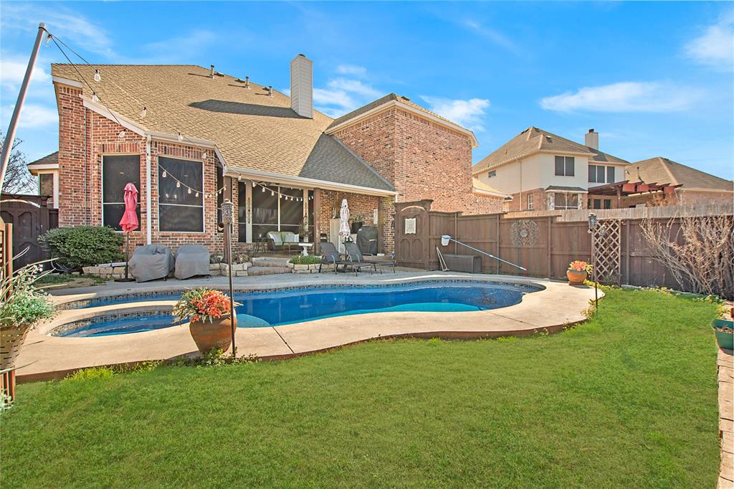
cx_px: 367
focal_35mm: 15
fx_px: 306
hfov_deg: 100.4
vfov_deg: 77.3
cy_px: 244
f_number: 7.1
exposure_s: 1/800
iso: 100
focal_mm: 10
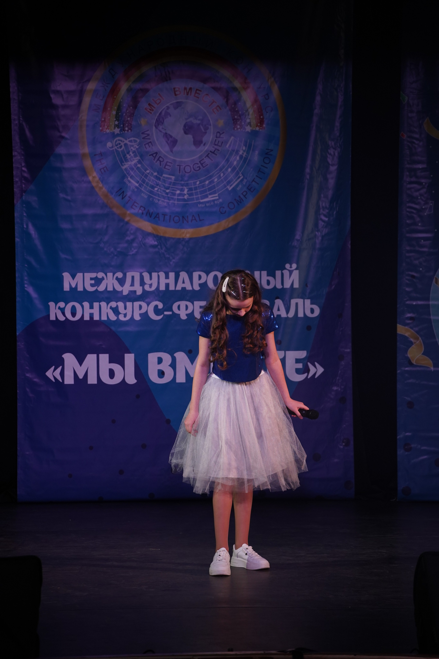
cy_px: 330
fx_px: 2780
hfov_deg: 9.0
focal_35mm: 152
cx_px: 220
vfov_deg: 13.5
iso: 1600
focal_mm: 152
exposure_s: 1/250
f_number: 5.6
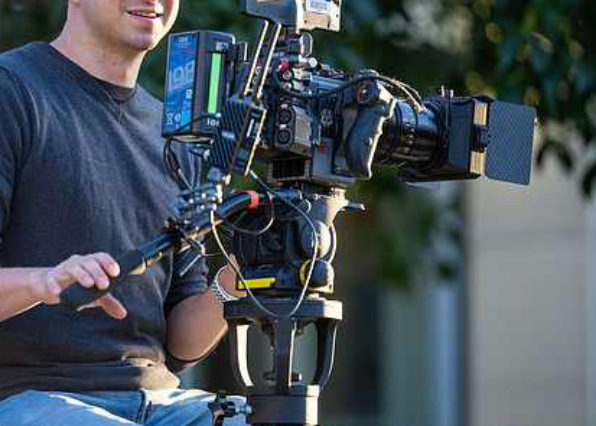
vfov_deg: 5.5
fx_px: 4418
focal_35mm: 261
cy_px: 167
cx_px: 219
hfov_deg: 7.7
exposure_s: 1/1250
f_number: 2.8
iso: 640
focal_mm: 160
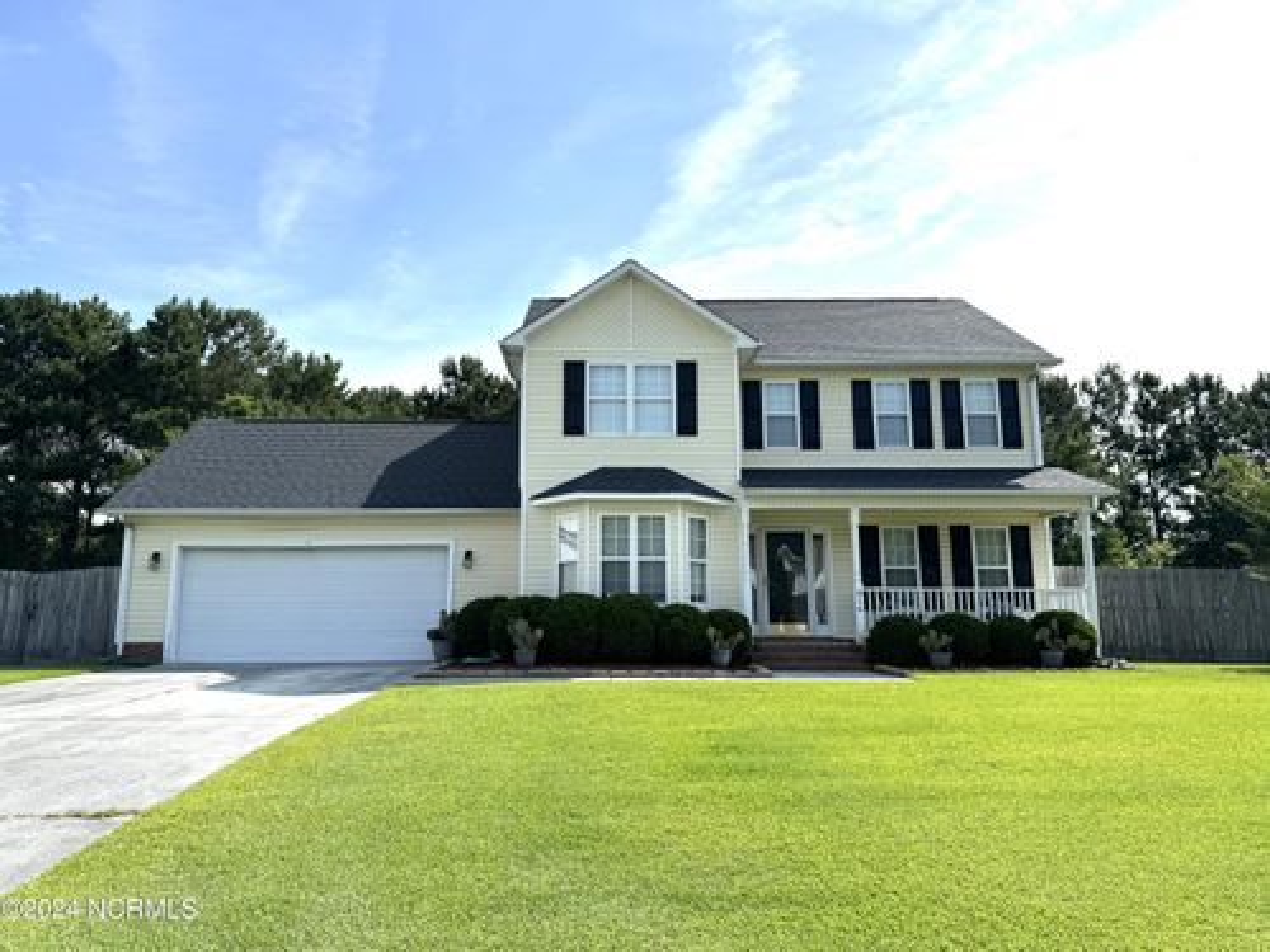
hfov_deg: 71.6
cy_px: 476
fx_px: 881
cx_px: 635
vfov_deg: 56.8
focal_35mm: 24
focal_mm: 6.76
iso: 80
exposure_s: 1/9009
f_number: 1.78
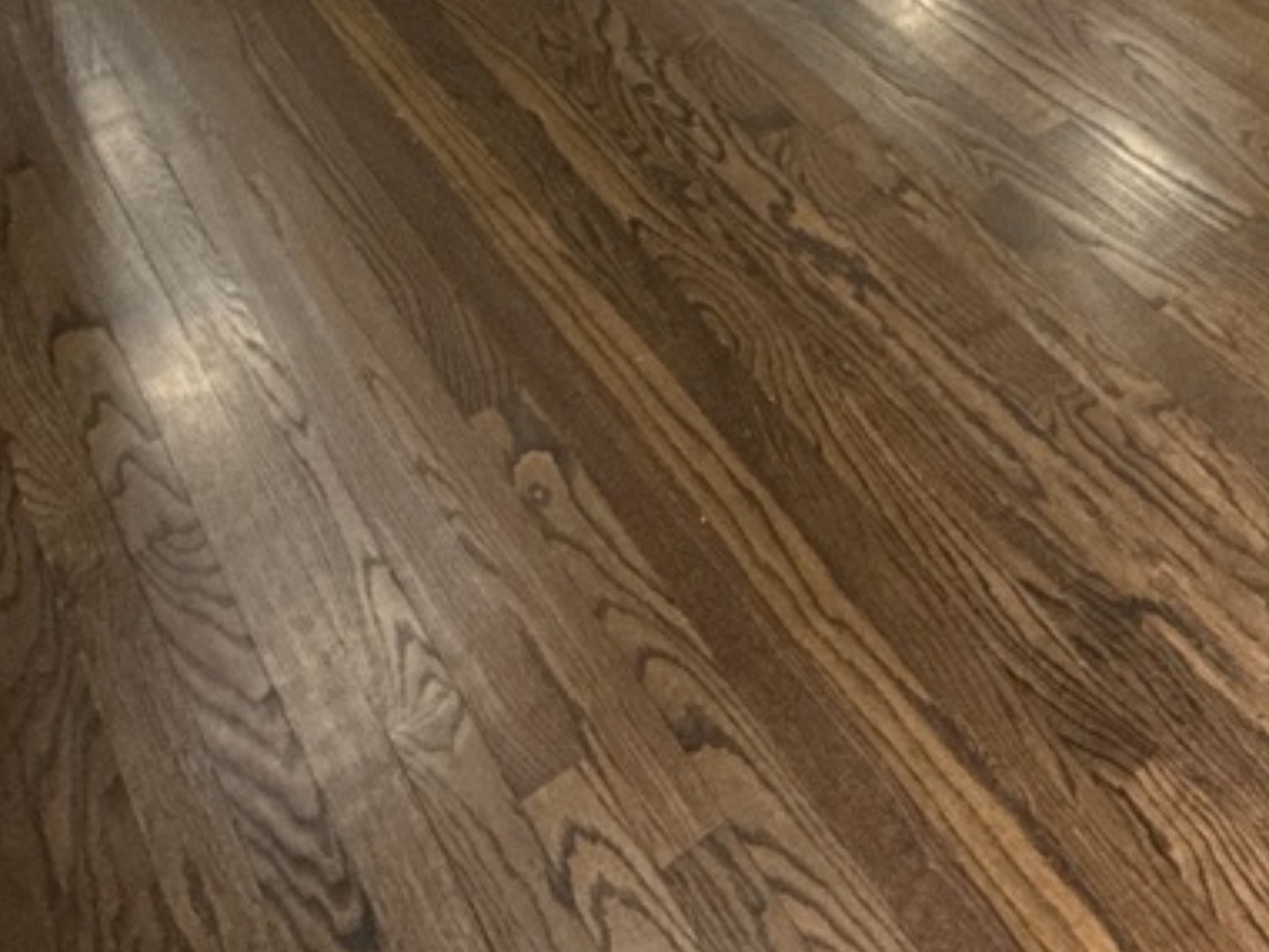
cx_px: 1473
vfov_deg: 21.8
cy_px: -561
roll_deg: +2.4
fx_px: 1943
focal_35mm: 53
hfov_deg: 31.2
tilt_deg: -19.6
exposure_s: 1/99
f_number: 2.2
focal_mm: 2.22
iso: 250
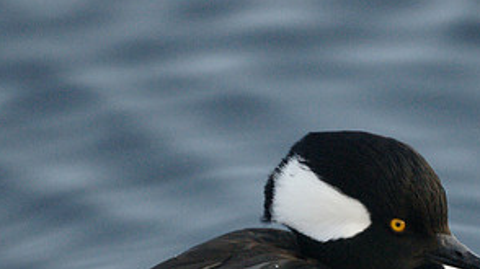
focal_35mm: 1551
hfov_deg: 1.4
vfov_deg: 0.8
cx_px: 349
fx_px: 19730
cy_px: 234
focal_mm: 500
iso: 1600
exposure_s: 1/500
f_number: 8
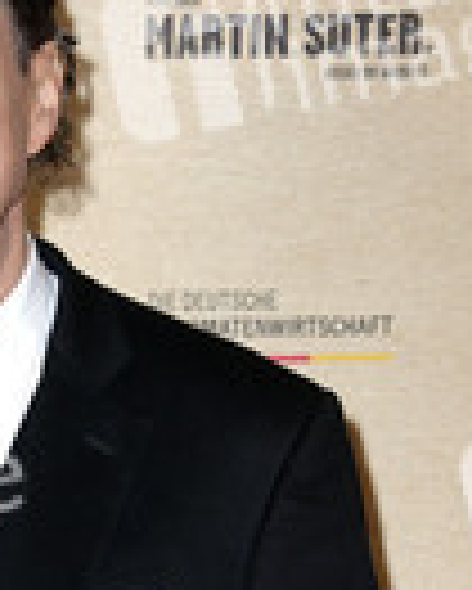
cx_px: -76
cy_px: 712
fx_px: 4500
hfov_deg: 6.0
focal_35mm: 258
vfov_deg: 7.4
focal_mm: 90
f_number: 5.6
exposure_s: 1/250
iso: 400
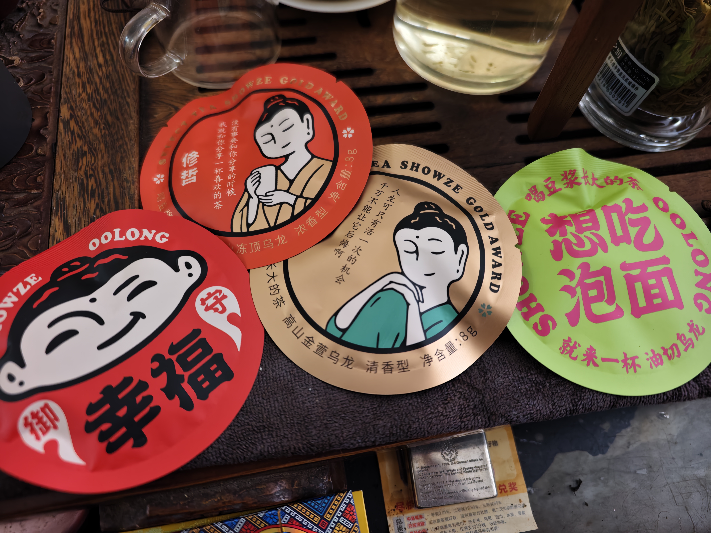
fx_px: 472
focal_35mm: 23
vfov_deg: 58.9
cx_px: 356
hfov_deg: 73.9
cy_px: 266
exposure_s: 1/50
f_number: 1.75
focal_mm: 8.67
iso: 1112
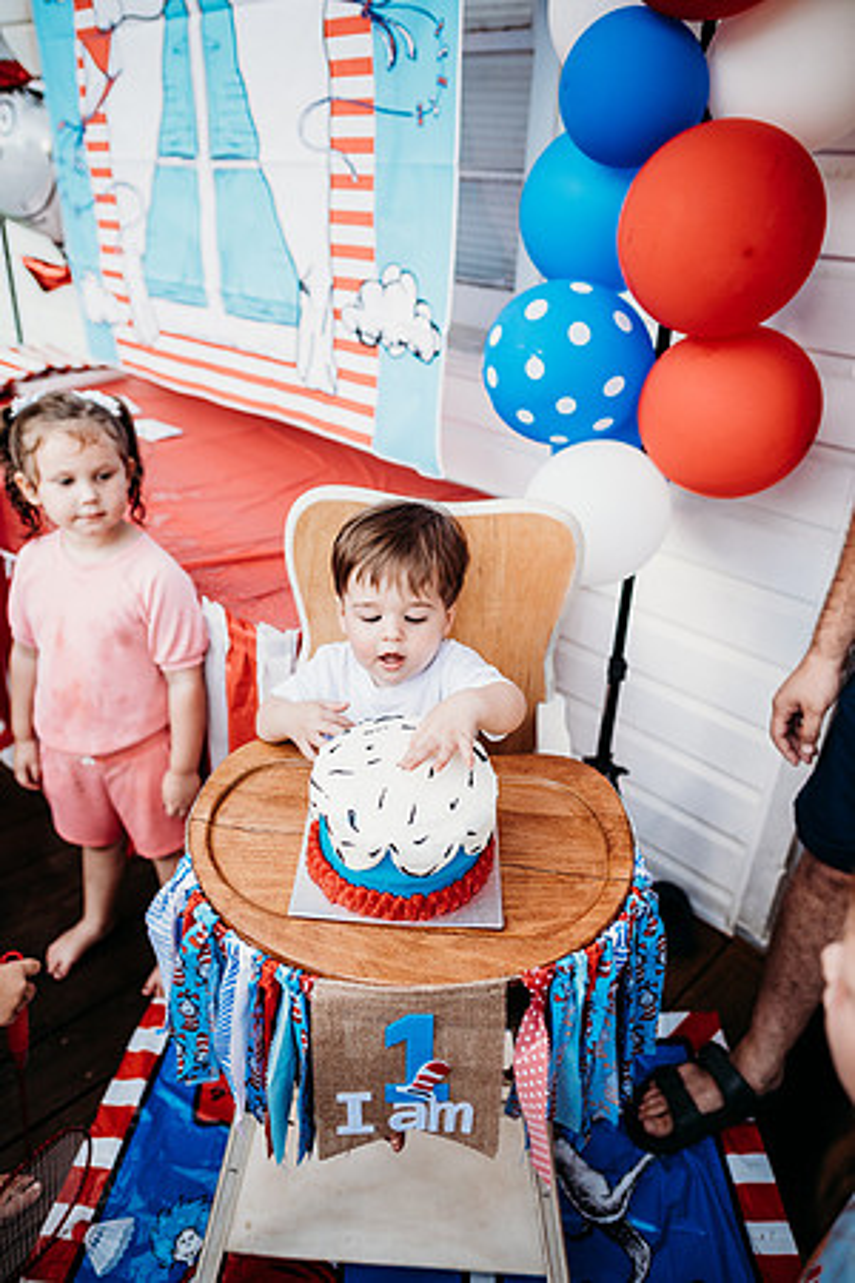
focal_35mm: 24
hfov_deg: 53.1
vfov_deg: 73.7
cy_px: 642
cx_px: 428
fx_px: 855
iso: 400
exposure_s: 1/200
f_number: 2.5
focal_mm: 24
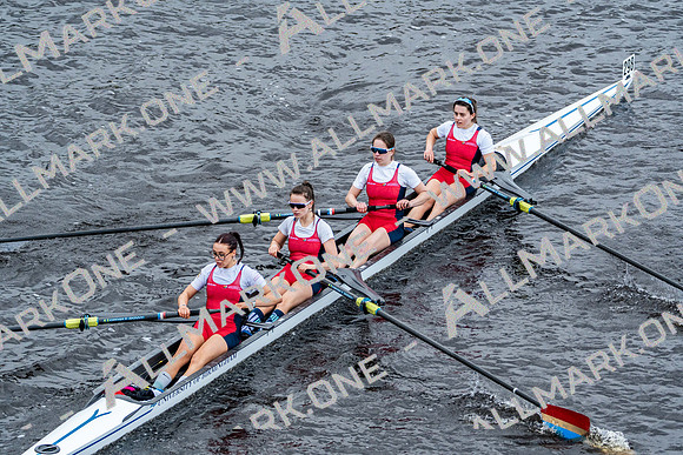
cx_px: 342
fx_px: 5048
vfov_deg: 5.2
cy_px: 228
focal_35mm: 266
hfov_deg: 7.7
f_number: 5.6
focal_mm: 266
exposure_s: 1/1250
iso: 1600
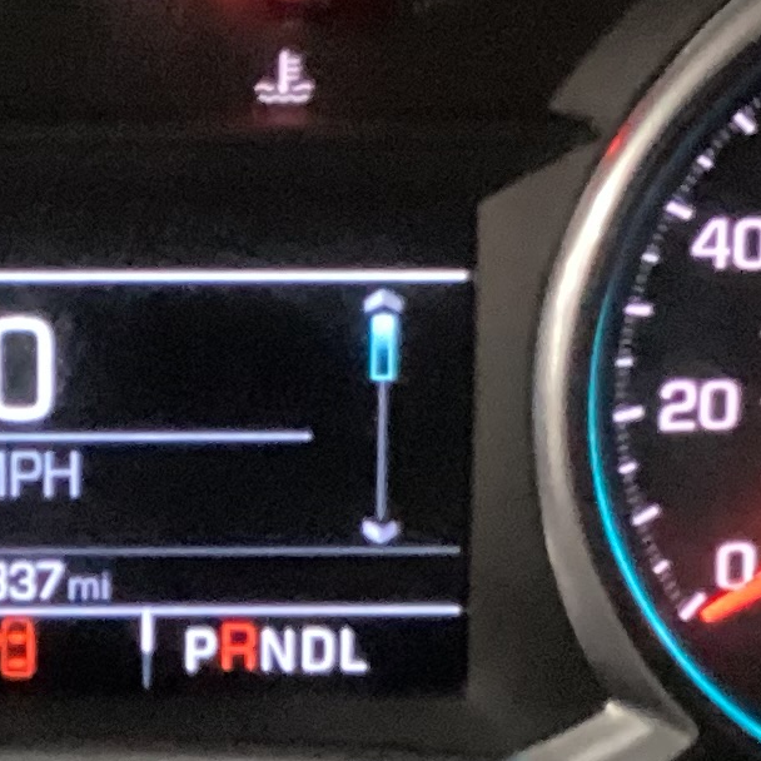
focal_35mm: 147
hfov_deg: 11.8
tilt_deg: -22.4
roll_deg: -1.3
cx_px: 66
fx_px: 3656
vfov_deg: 11.9
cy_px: 345
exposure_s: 1/20
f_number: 2.4
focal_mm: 3.3
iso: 640
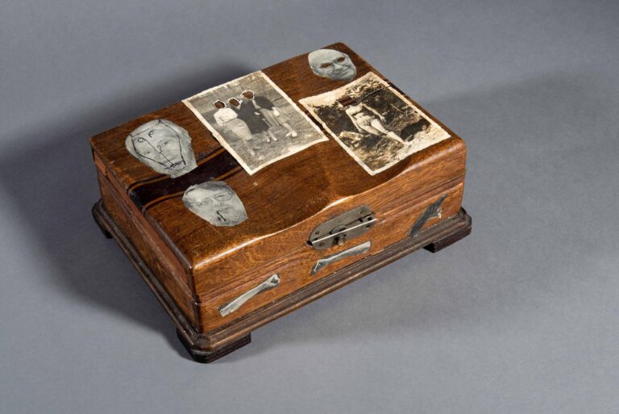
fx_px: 895
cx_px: 310
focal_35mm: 52
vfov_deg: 26.0
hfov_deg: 38.2
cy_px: 207
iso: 50
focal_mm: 52
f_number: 18
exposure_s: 1/100
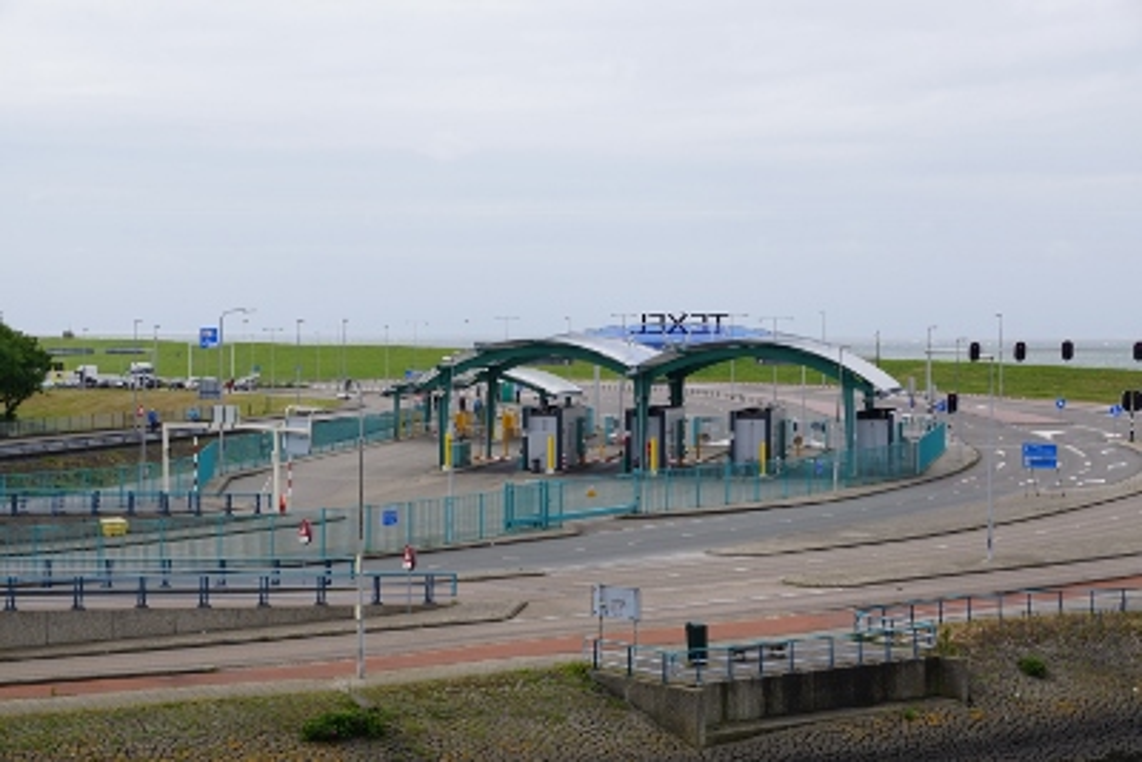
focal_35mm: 75
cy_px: 381
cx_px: 571
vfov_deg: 18.2
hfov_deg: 27.0
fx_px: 2380
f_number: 11
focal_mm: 50
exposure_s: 1/160
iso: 100
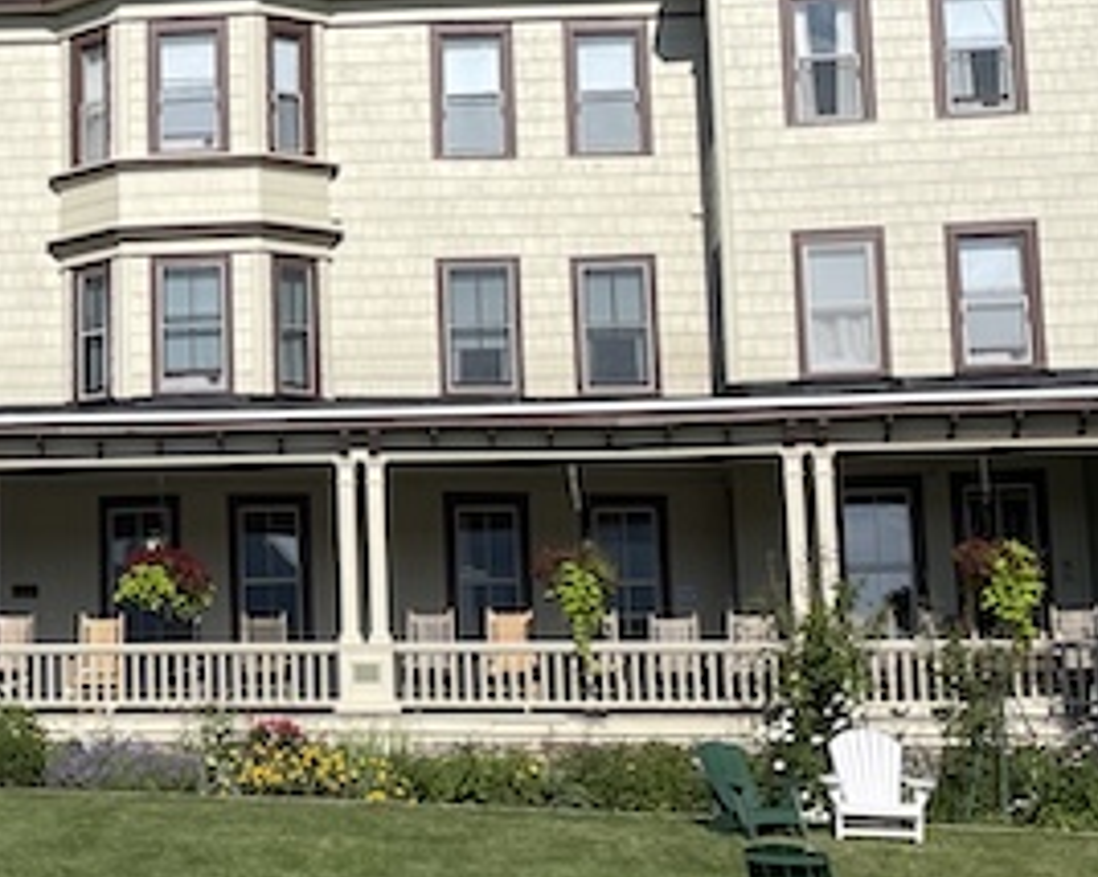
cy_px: 332
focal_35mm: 91
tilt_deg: +10.0
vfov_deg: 16.9
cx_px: -33
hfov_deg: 20.3
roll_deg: -0.2
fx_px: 2955
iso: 32
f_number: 1.6
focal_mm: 4.2
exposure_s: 1/5051
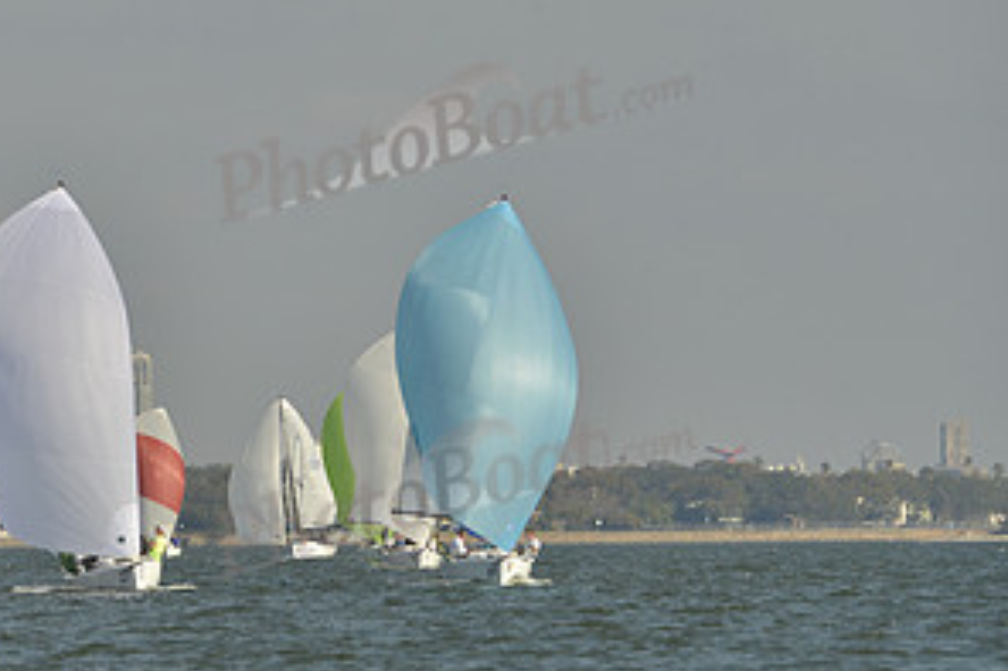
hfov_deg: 4.4
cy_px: 359
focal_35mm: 470
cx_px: 41
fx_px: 13152
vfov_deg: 2.9
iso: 280
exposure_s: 1/1600
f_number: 8
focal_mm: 240
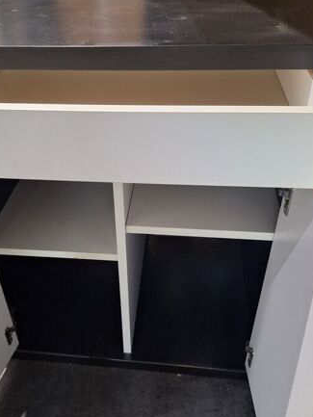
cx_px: 119
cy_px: 222
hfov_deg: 41.5
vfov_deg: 53.9
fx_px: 410
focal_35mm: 34
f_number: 1.8
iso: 320
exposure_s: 1/25
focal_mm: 5.54
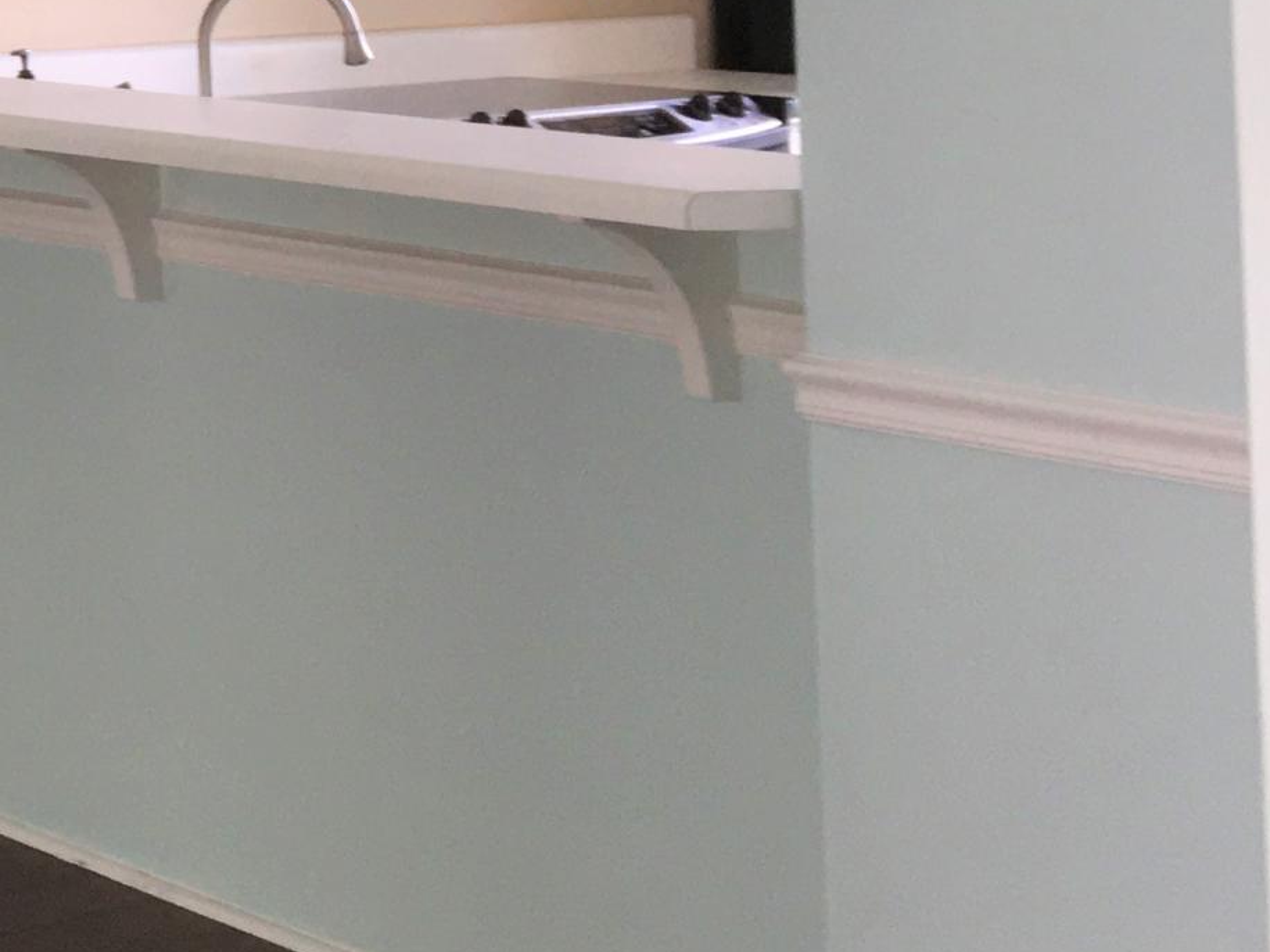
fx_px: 3485
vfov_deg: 14.9
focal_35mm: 95
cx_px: -793
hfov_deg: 17.8
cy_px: -298
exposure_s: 1/30
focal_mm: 4.15
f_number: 2.2
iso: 40
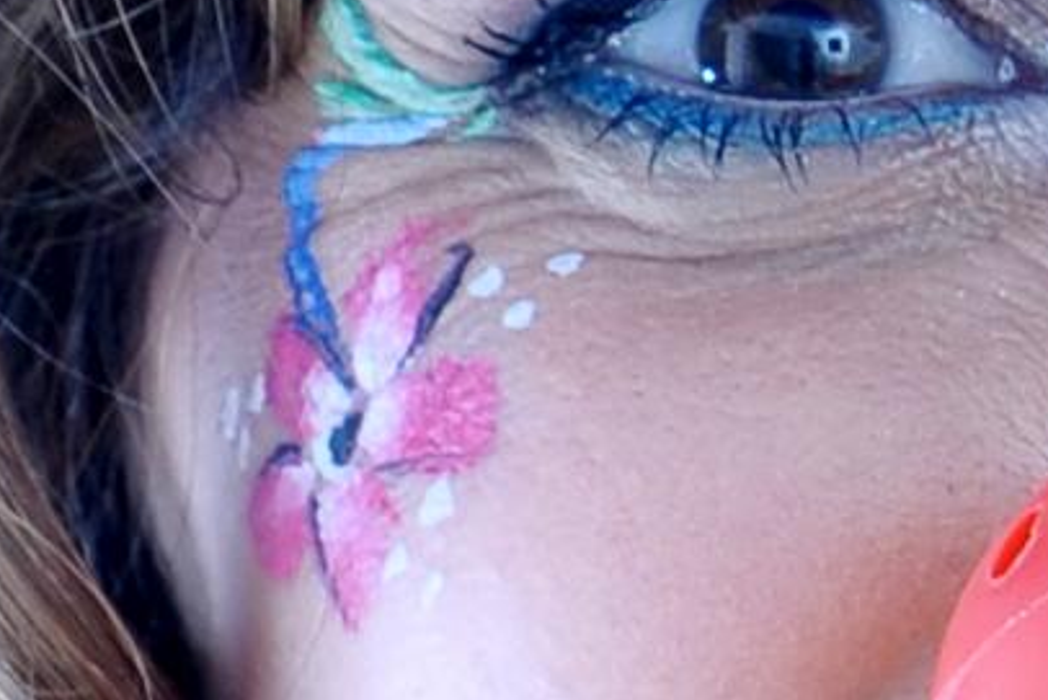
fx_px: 22888
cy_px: 1653
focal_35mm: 786
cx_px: 1107
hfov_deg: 2.6
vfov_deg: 1.7
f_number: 7.1
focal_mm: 75
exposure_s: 1/250
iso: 200
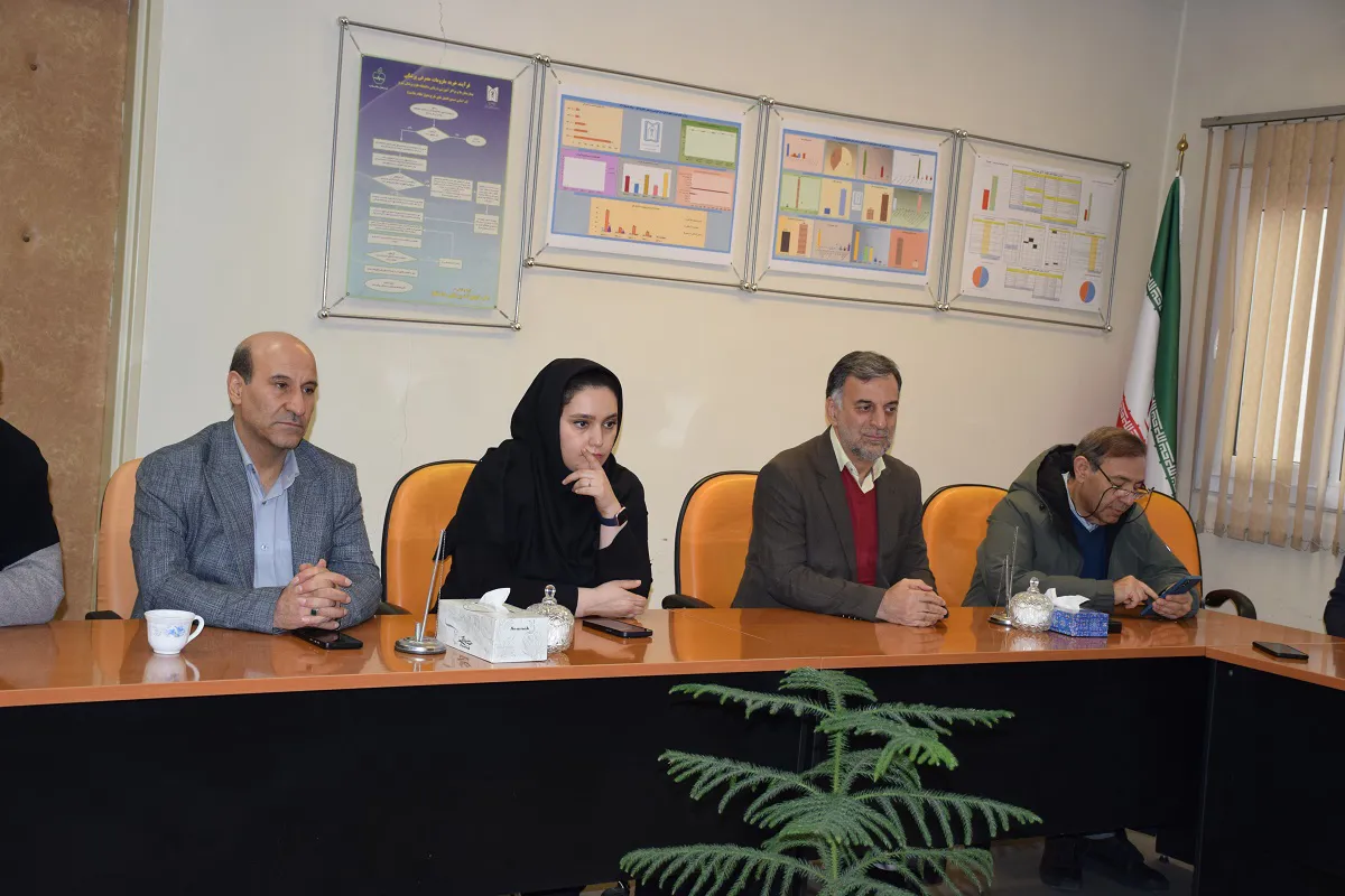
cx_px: 672
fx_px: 1793
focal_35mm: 48
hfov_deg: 41.1
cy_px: 448
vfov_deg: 28.1
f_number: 4.2
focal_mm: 32
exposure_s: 1/60
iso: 800
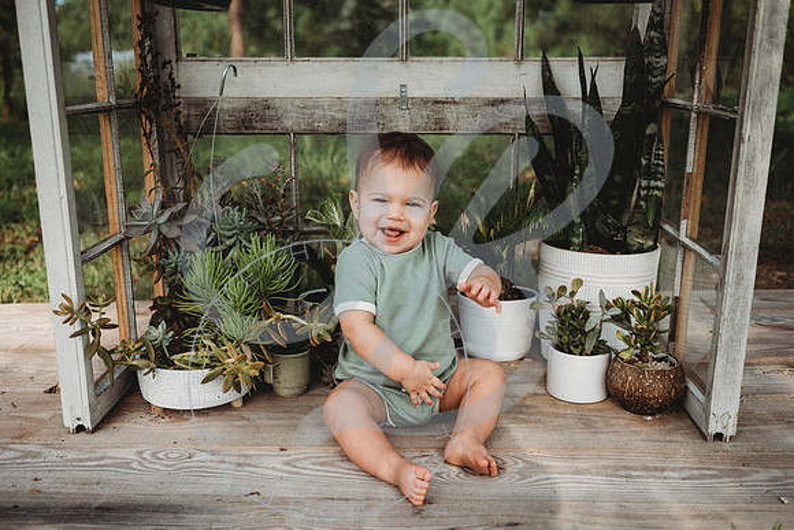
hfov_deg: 53.4
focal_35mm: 36
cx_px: 387
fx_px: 790
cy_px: 281
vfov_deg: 37.1
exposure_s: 1/640
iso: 100
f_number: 2.8
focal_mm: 32
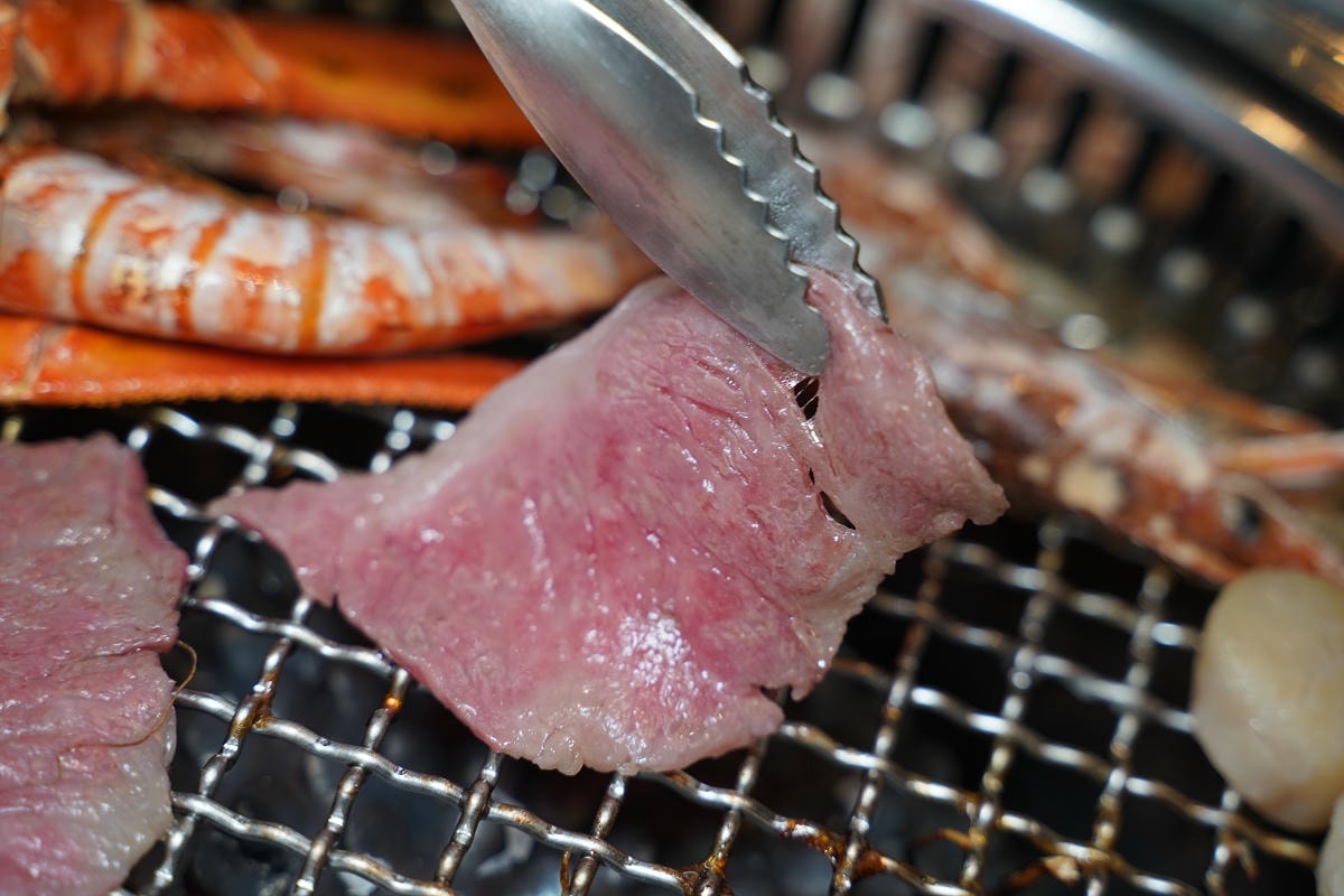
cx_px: 672
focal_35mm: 75
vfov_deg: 18.2
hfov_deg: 27.0
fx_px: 2800
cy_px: 448
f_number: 4
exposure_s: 1/80
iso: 200
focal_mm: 75
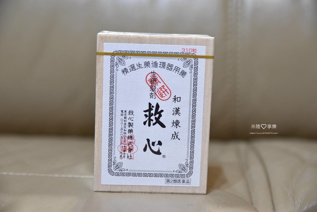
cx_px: 158
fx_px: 661
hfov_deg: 27.0
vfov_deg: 18.2
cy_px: 106
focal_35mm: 75
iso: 800
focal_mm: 50
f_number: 2.8
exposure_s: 1/60
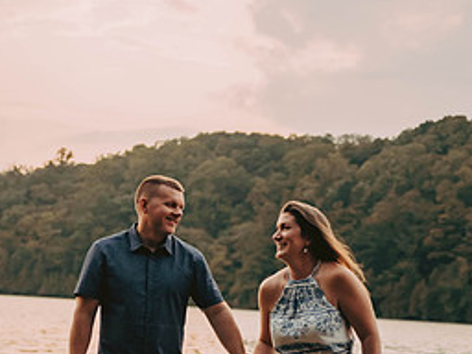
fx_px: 1268
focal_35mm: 93
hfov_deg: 21.1
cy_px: 324
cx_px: 249
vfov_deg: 15.7
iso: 2000
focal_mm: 55
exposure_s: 1/2500
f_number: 2.8
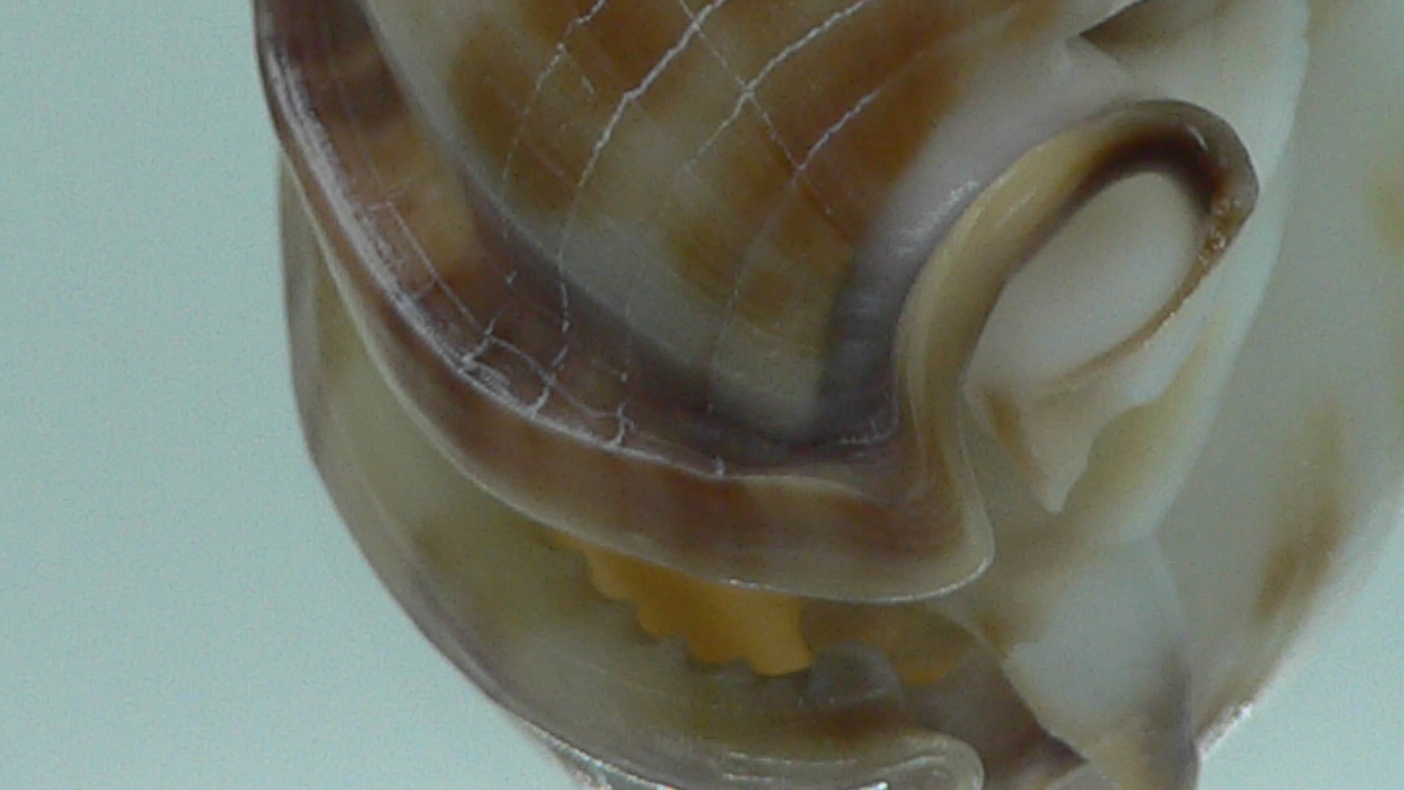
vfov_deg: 10.9
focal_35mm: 107
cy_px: -397
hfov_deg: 19.9
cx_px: 913
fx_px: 3984
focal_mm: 4.6
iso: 80
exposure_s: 1/60
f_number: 2.8
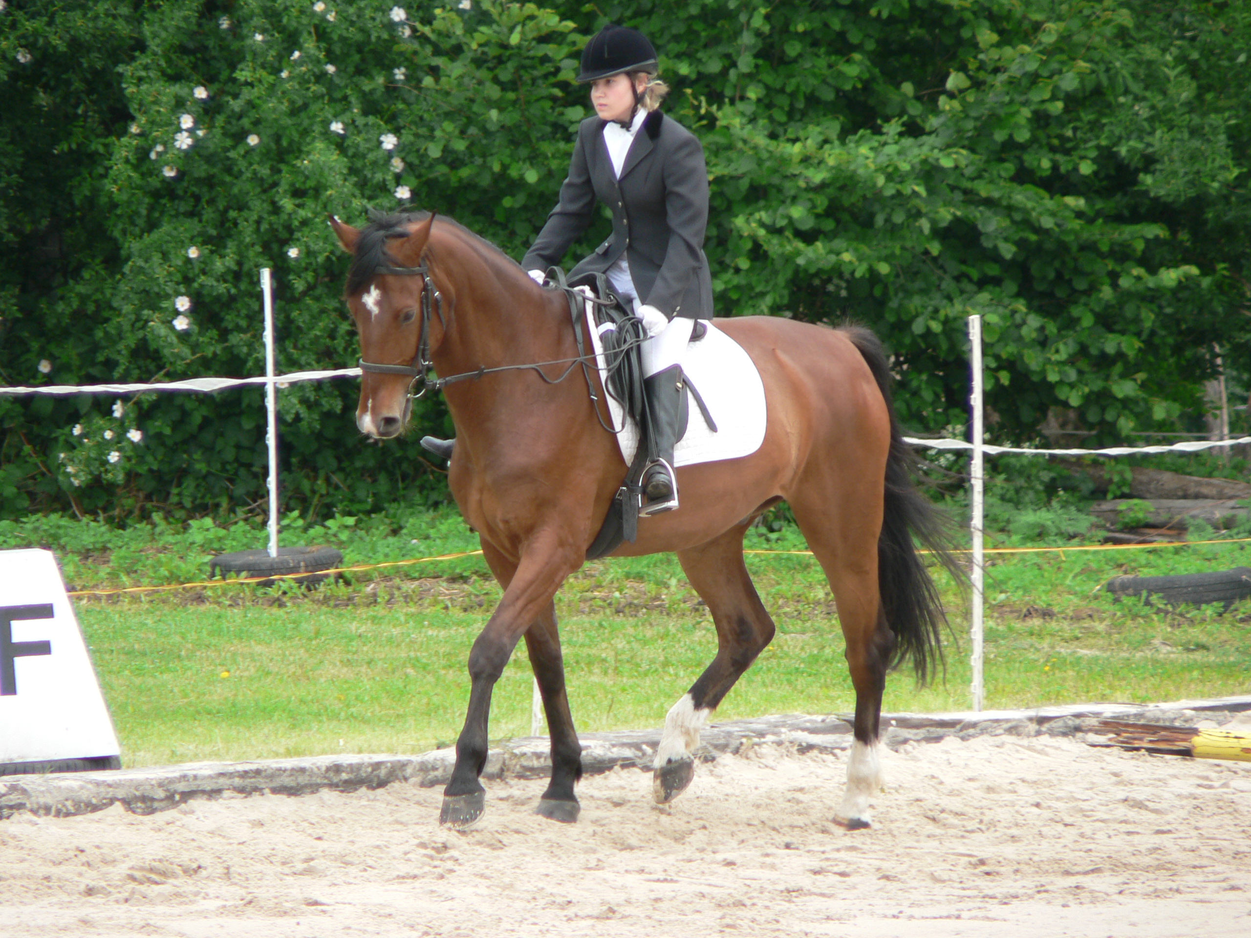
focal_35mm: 432
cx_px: 626
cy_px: 469
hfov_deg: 4.6
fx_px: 15612
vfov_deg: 3.4
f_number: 3.3
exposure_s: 1/320
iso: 80
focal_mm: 72
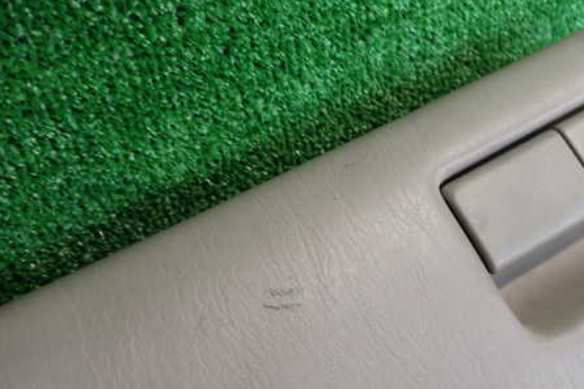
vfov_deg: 31.8
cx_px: 339
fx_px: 681
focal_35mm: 42
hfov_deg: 46.2
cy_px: 216
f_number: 2.3
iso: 200
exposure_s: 1/50
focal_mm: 5.4
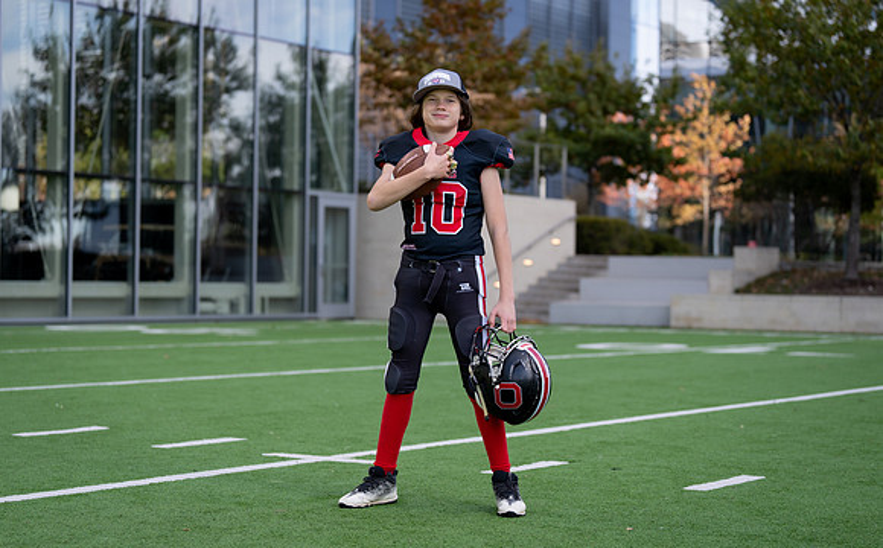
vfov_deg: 17.7
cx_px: 432
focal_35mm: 73
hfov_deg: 28.2
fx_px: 1757
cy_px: 268
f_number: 2.8
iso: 100
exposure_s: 1/500
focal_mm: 70
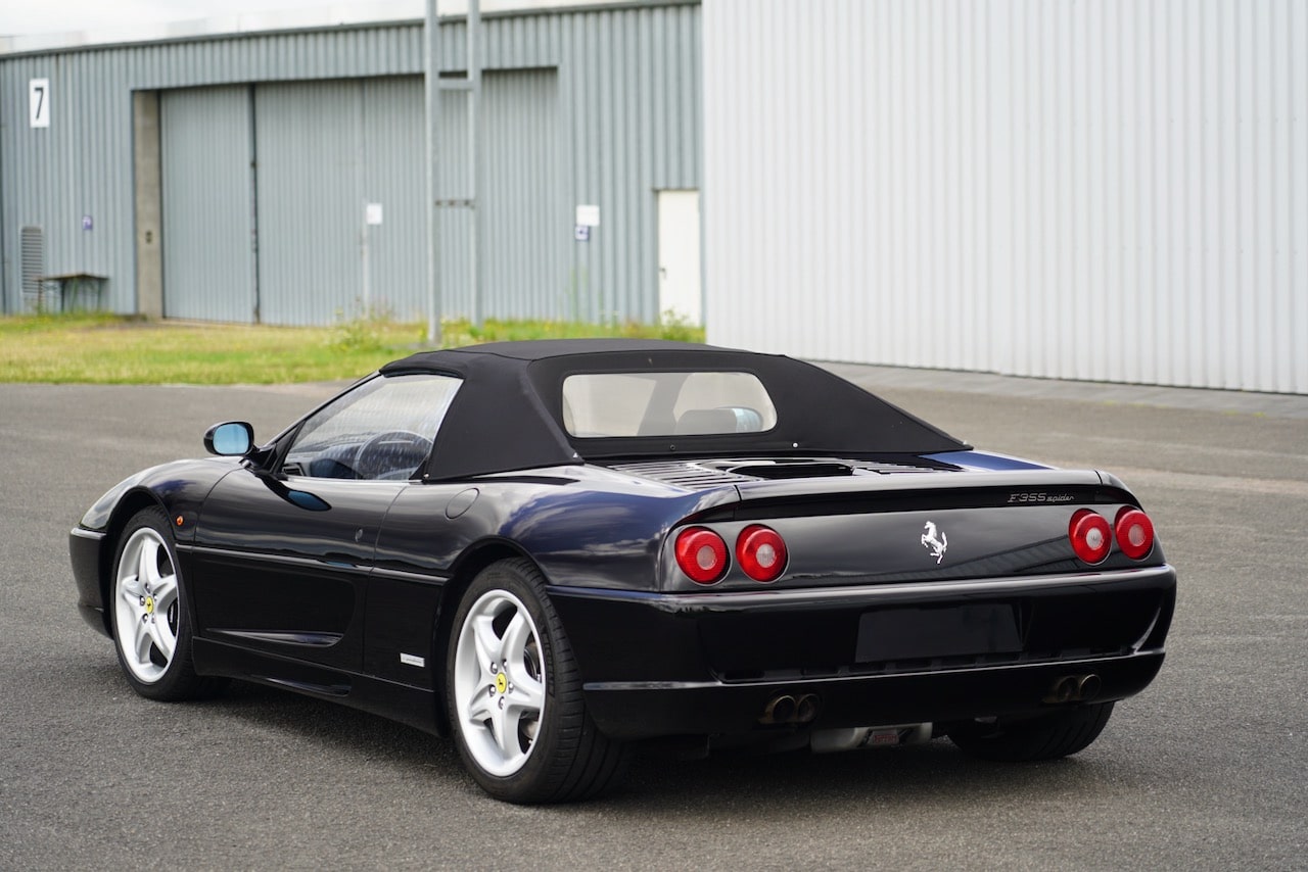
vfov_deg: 13.0
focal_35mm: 105
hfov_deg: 19.5
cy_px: 436
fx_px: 3816
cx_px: 654
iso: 160
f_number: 4
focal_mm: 105
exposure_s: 1/125
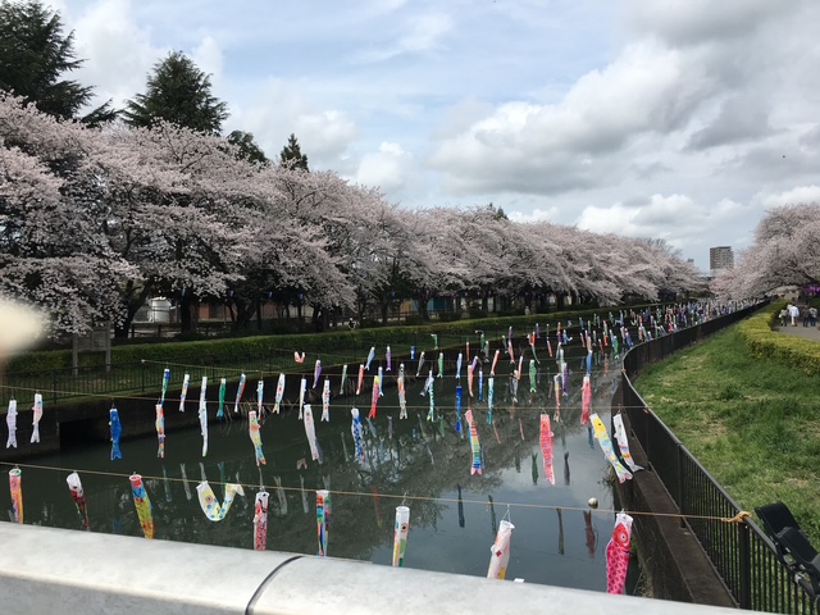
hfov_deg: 61.7
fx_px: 687
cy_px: 308
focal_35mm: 29
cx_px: 410
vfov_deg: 48.2
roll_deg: +0.6
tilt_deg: +0.1
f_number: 2.2
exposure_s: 1/2198
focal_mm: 4.15
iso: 25
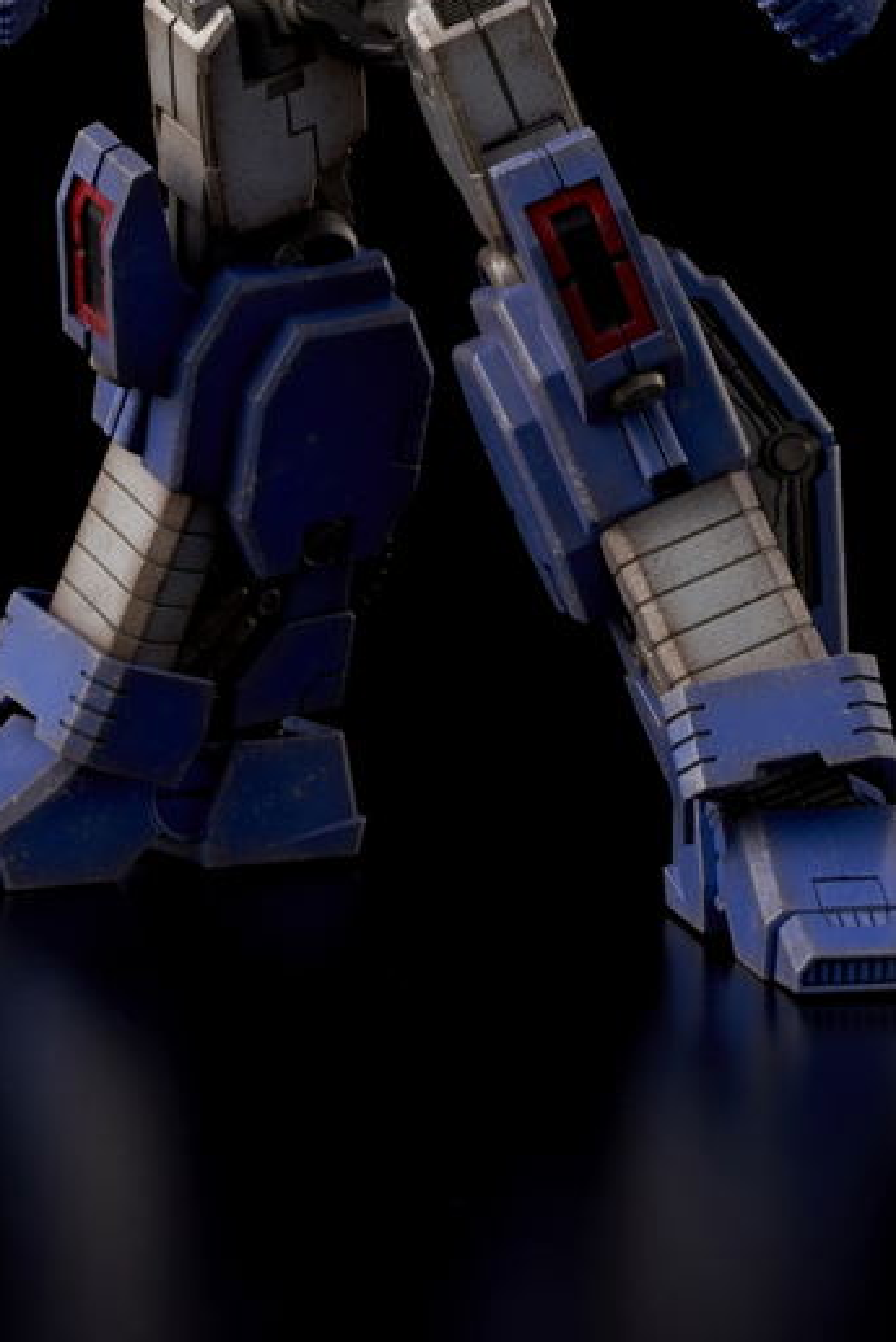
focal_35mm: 232
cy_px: 95
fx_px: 8655
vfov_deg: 8.8
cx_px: 366
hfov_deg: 5.9
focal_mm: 100
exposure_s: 1/125
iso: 100
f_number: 16
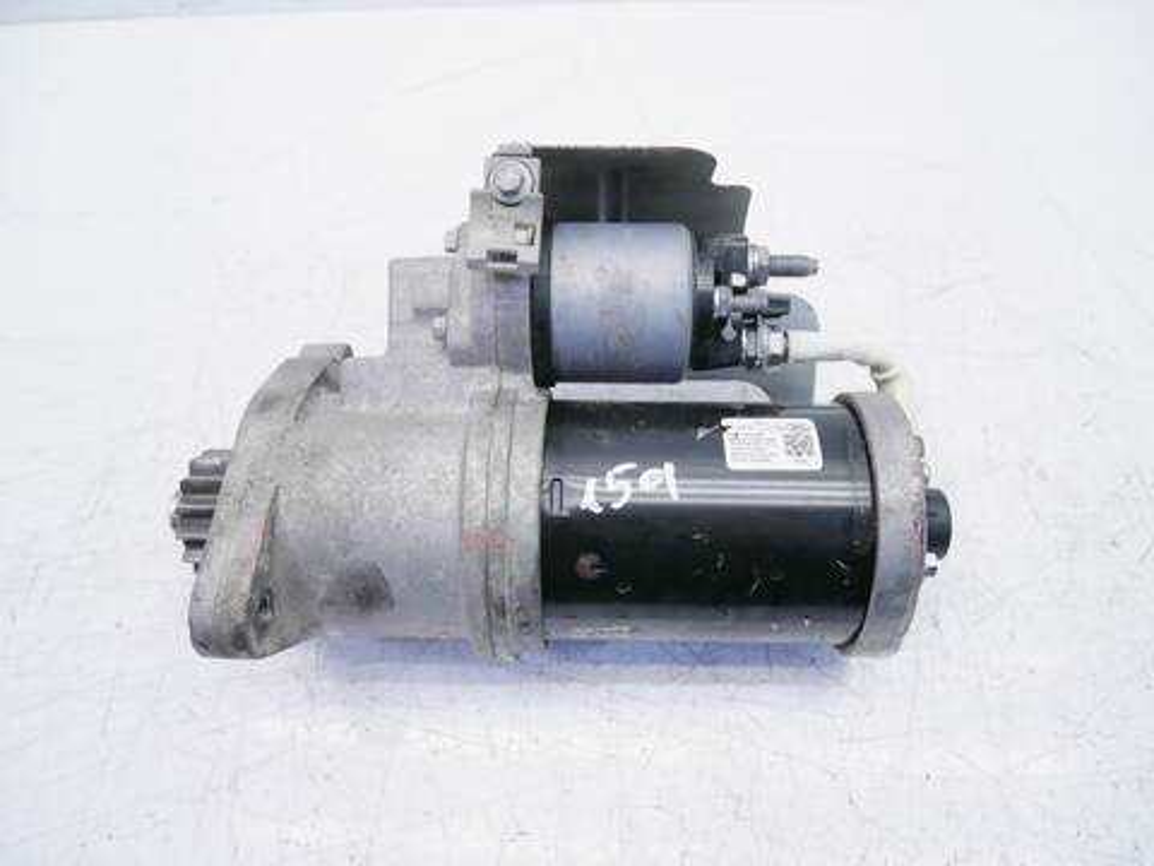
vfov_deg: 53.1
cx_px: 577
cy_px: 433
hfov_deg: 67.3
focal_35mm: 26
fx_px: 867
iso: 200
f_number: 3.5
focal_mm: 13
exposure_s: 1/80
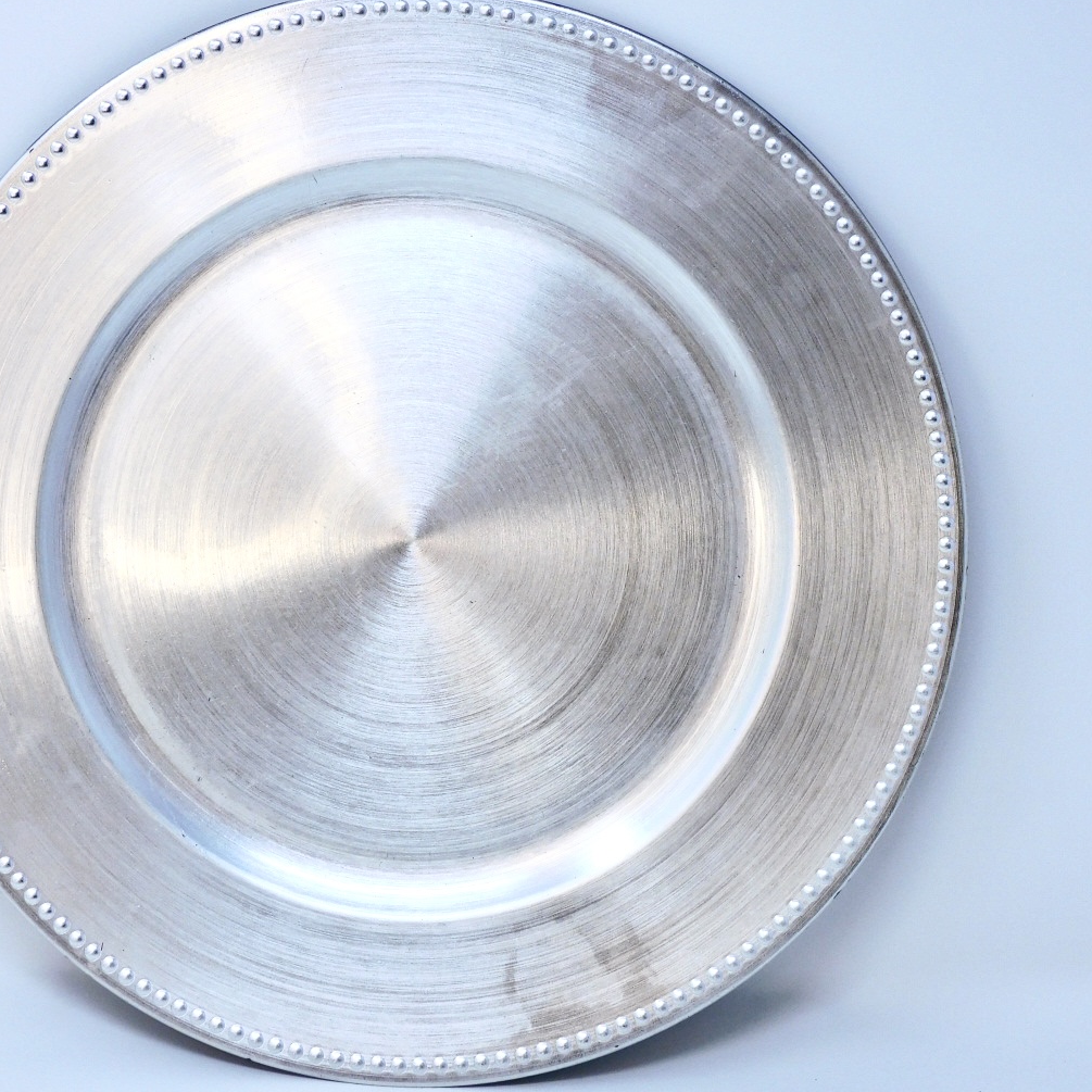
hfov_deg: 29.9
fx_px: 2034
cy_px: 531
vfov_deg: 30.0
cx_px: 416
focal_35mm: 57
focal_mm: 8.1
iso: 125
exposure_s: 1/125
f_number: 4
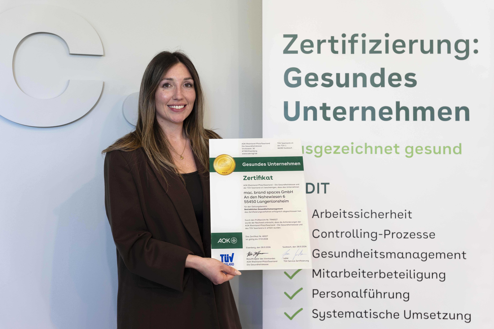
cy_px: 164
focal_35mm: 44
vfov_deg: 30.3
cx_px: 247
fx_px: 609
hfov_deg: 44.1
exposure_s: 1/50
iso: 400
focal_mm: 44.4
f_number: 2.8
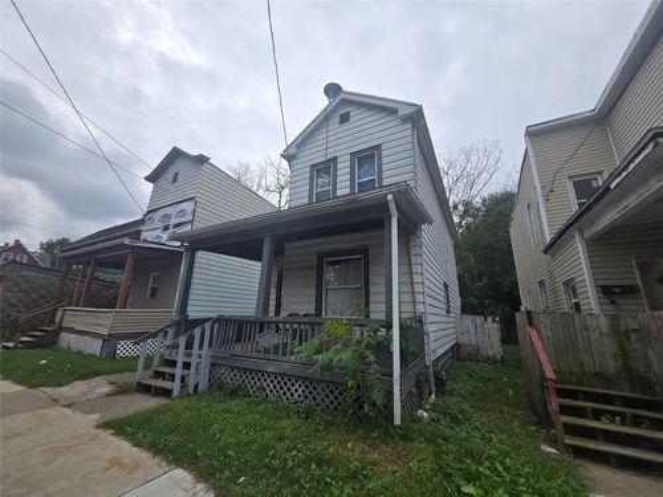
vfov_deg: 89.9
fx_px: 249
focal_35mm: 13
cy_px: 248
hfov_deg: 106.2
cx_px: 332
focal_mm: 1.7
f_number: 2.2
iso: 25
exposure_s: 1/1151
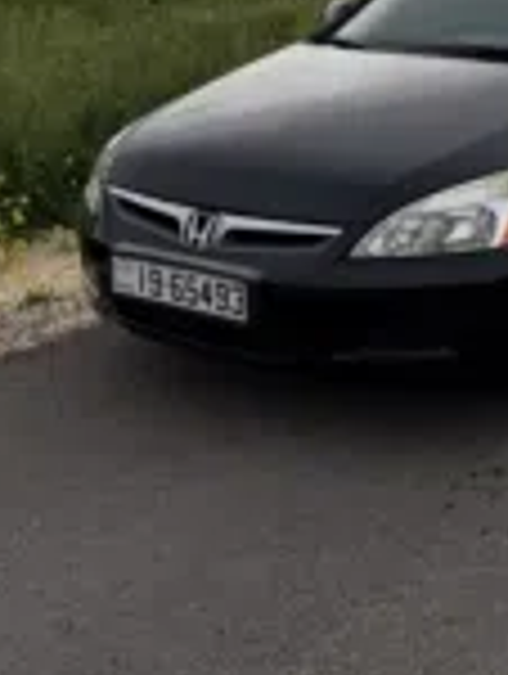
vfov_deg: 30.1
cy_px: 238
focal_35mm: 64
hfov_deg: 22.2
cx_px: 504
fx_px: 1249
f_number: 1.78
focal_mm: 6.76
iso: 100
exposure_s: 1/5714
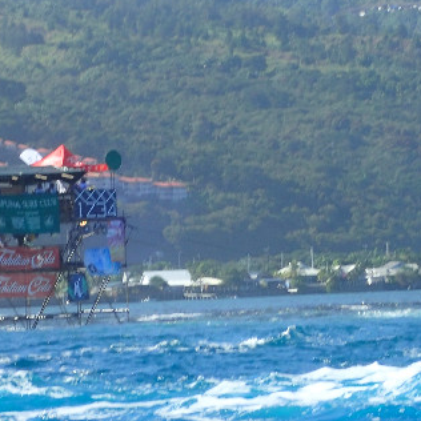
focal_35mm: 224
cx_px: 119
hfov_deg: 7.8
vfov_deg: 7.8
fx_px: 3082
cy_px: 233
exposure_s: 1/200
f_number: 6.3
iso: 100
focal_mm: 18
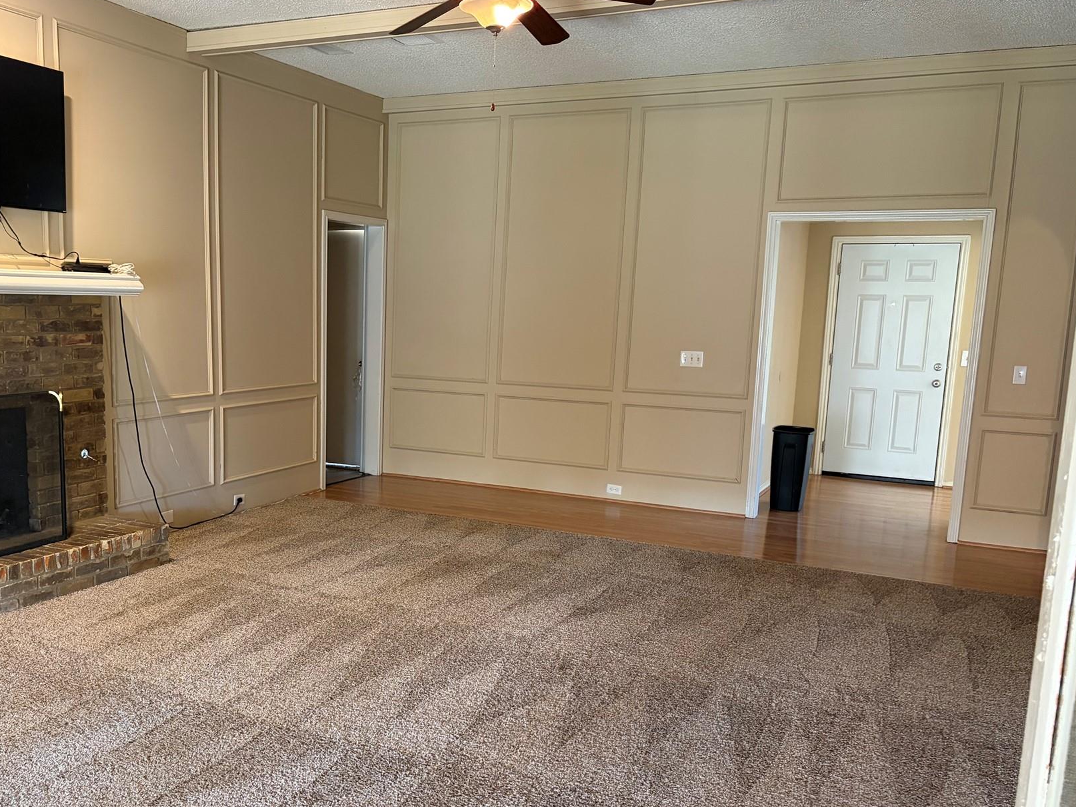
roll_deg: -1.5
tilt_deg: -7.7
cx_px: 403
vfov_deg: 42.8
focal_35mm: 33
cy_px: 466
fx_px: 1026
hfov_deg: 54.7
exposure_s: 1/60
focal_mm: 5.96
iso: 400
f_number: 1.6
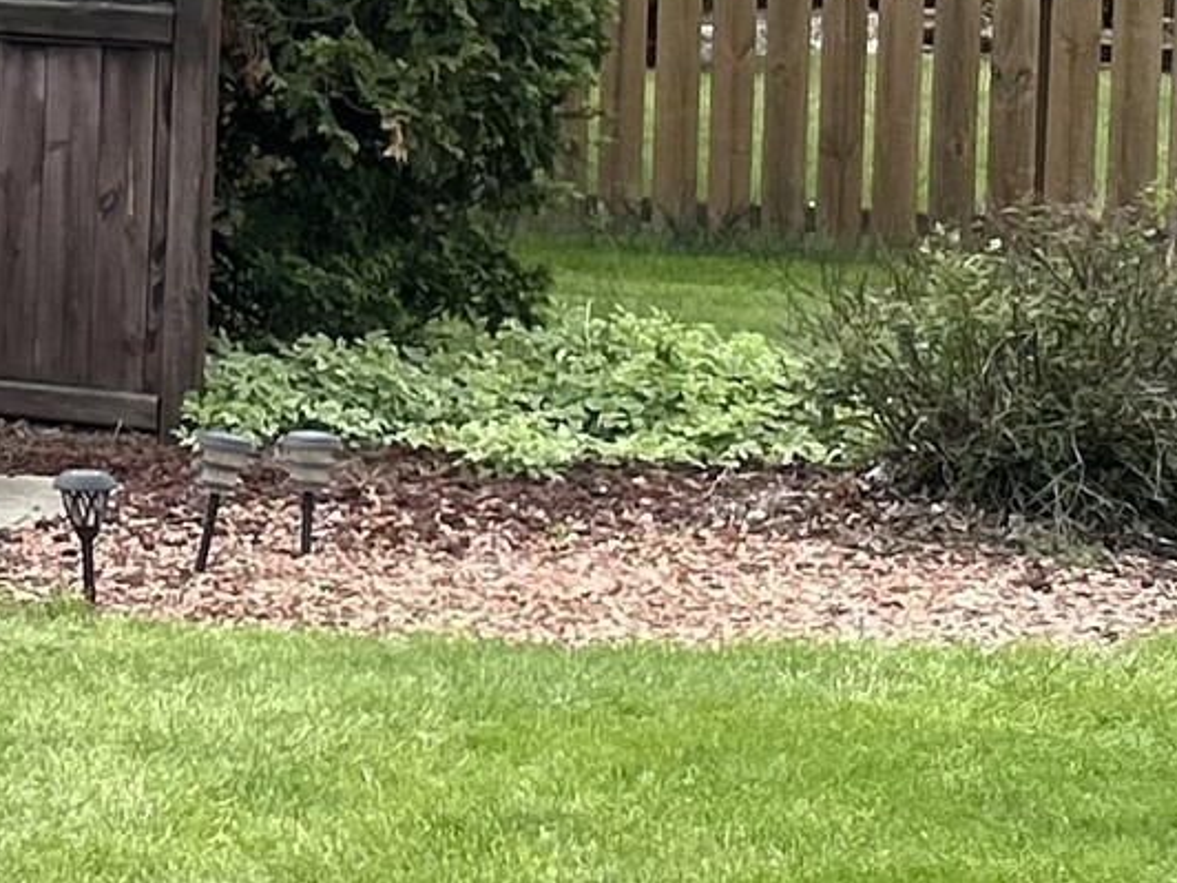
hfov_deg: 10.8
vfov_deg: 9.8
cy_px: 73
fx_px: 5100
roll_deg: -0.3
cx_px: -1816
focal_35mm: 150
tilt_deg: -5.0
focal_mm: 5.7
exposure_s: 1/1412
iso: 50
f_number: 1.5
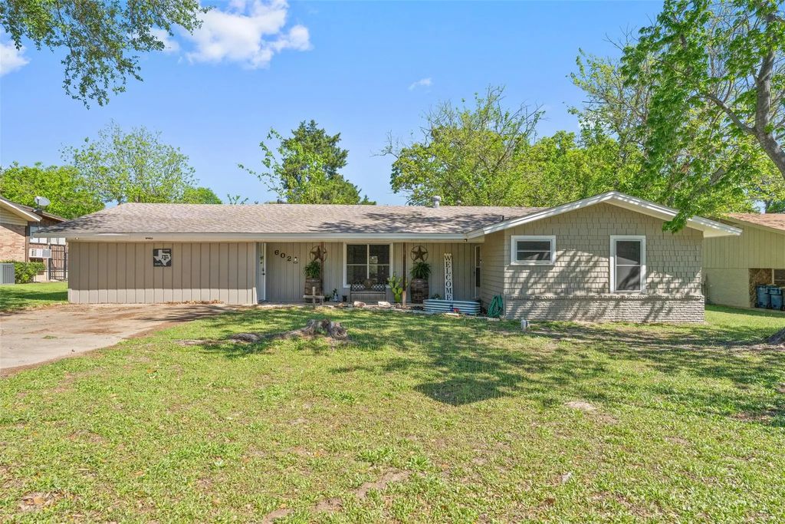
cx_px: 392
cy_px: 262
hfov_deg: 81.2
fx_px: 458
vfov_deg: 59.5
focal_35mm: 21
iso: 400
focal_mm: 21
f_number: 10
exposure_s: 1/200
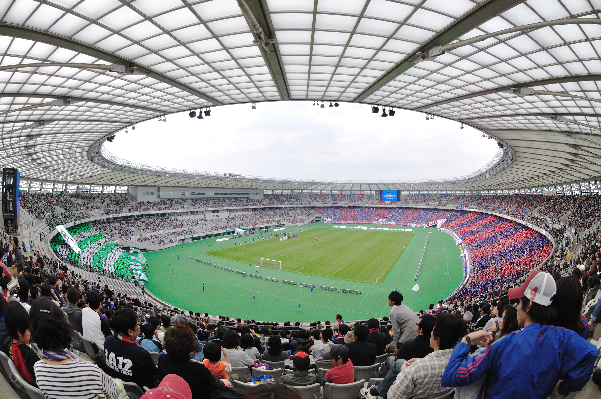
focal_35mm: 16
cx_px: 300
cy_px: 200
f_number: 7.1
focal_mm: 10.5
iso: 250
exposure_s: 1/200
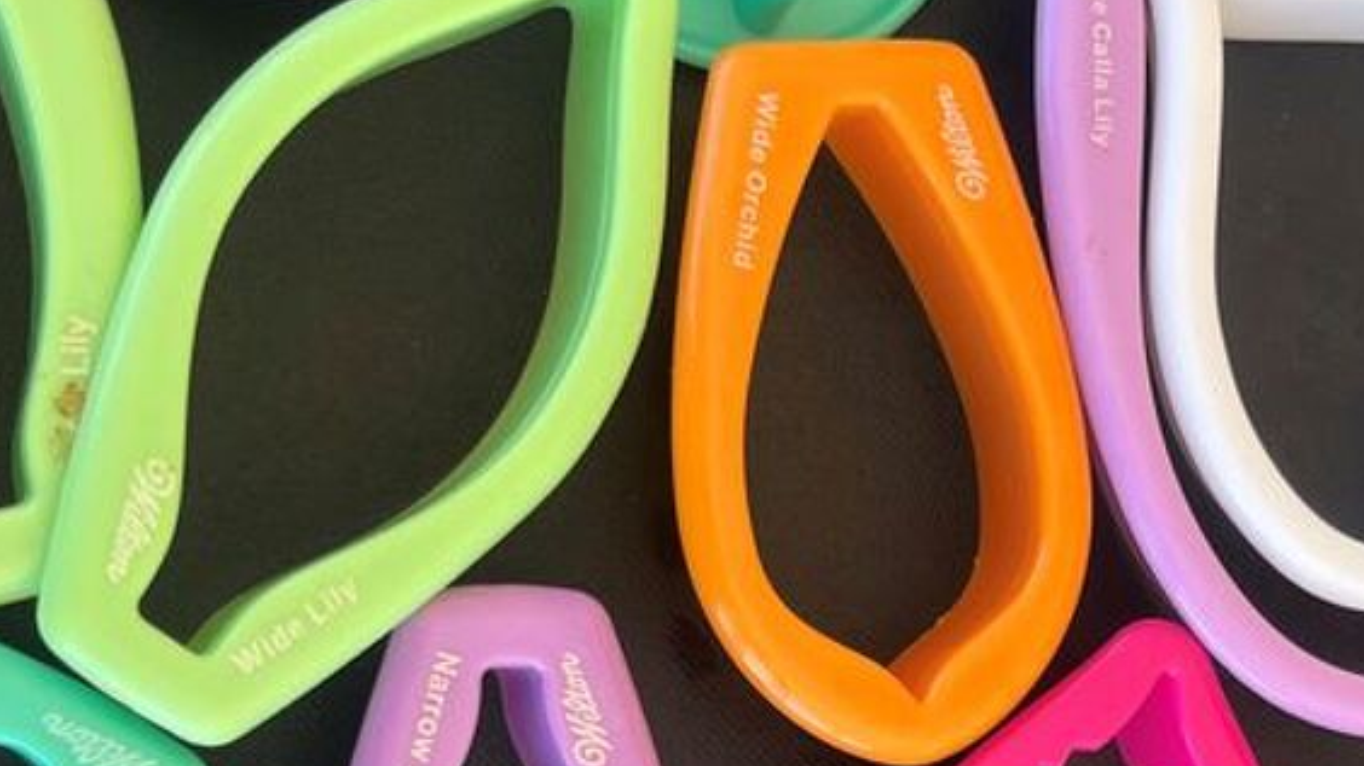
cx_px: 846
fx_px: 2423
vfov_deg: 17.4
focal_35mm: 67
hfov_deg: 31.3
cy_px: 823
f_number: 1.6
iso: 50
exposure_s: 1/315
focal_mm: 5.1
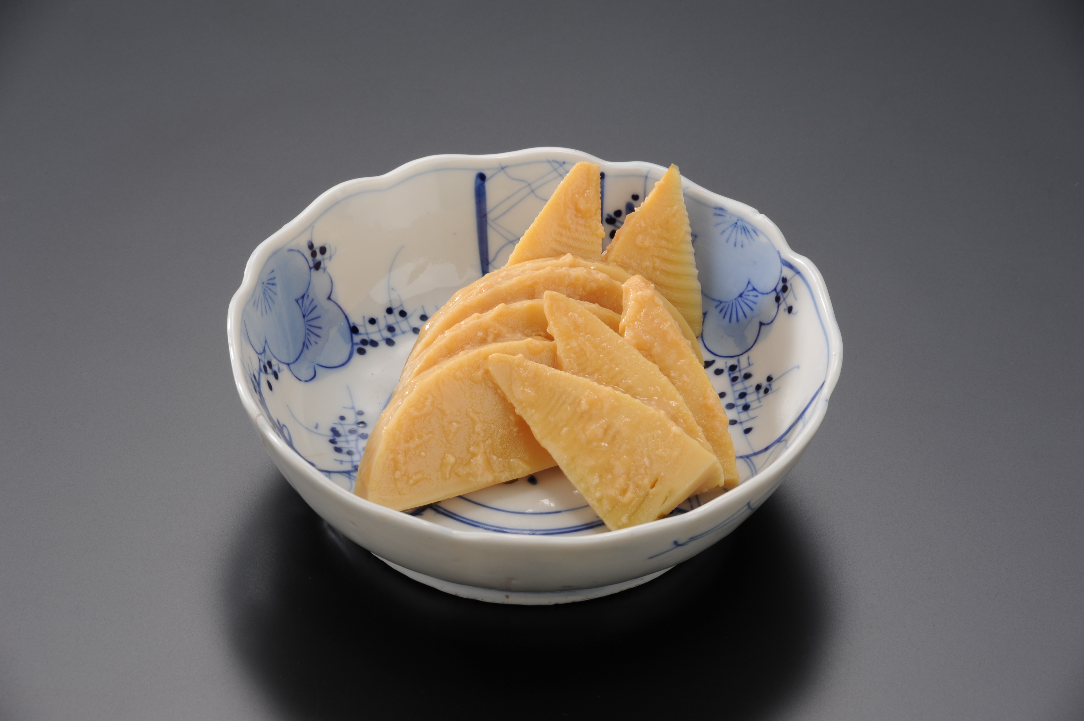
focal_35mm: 200
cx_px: 542
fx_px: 6018
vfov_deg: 6.9
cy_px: 360
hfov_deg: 10.3
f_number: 22
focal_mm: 200
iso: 200
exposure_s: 1/60
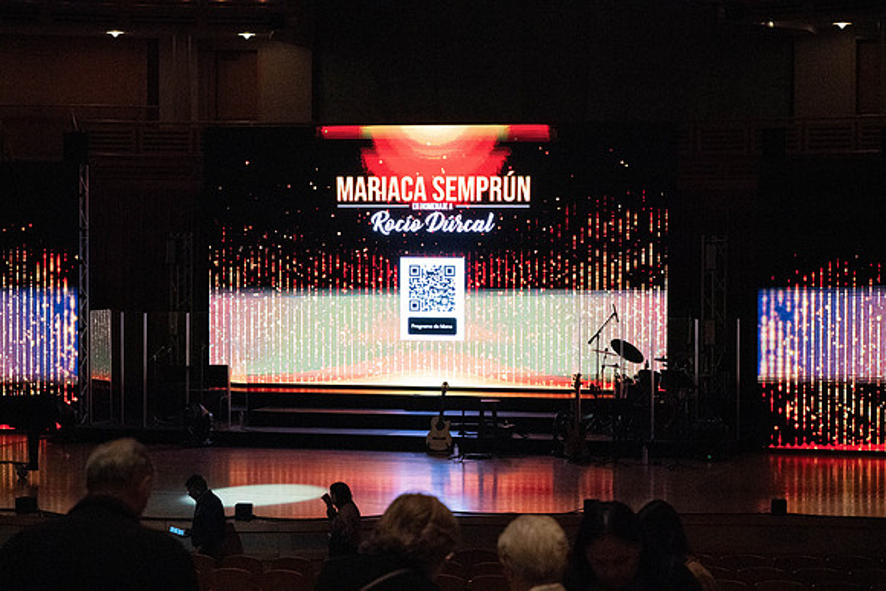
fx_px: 2462
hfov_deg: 20.4
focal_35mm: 100
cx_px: 443
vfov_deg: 13.7
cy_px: 296
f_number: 8
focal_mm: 100
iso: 20000
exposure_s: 1/1000
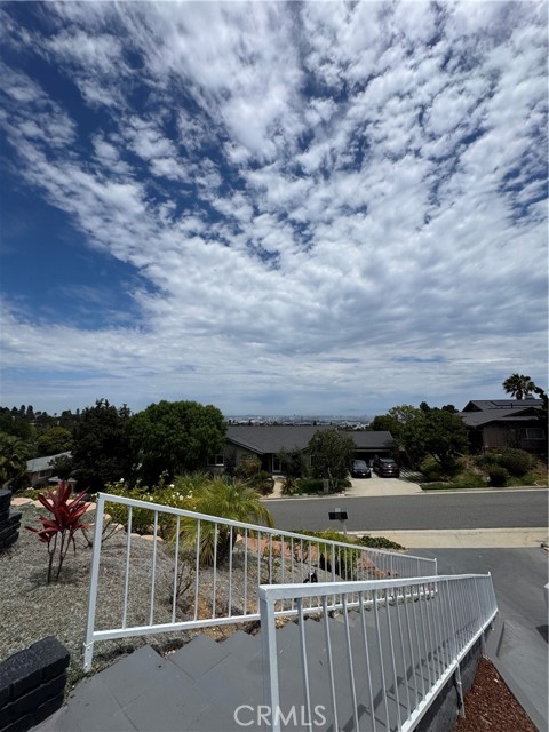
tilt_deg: +10.3
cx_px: 274
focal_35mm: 14
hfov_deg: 85.7
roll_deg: +0.6
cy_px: 366
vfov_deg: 102.1
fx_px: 296
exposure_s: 1/4132
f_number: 2.2
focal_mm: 2.22
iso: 32
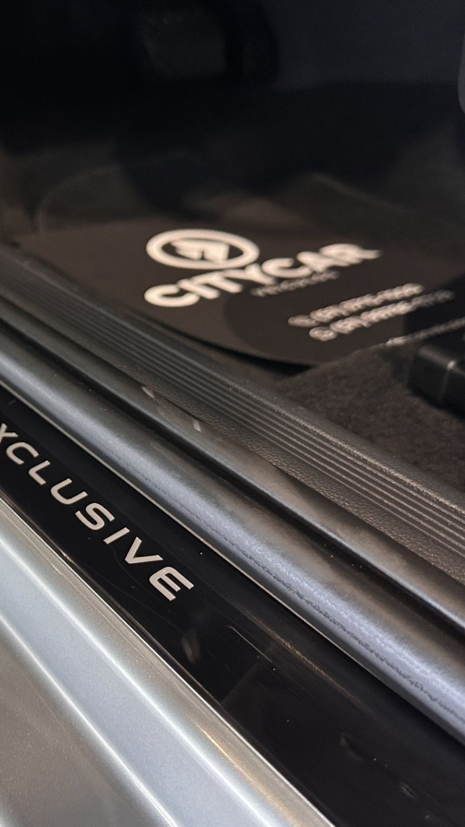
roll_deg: -0.4
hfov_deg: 31.8
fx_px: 790
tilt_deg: -30.3
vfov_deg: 55.3
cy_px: 422
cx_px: 85
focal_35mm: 36
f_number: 1.78
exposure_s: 1/60
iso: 320
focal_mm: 6.86
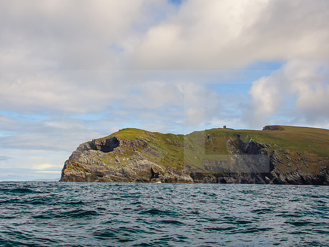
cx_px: 140
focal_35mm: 52
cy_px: 120
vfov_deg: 27.9
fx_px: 497
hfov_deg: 36.5
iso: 500
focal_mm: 30
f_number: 8
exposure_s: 1/1000
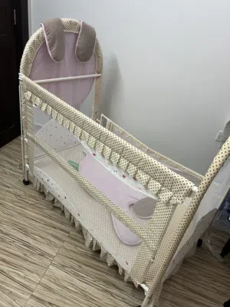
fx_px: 230
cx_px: 115
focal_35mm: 26
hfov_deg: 53.1
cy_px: 154
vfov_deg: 67.3
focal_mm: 5.7
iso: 100
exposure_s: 1/50
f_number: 1.5
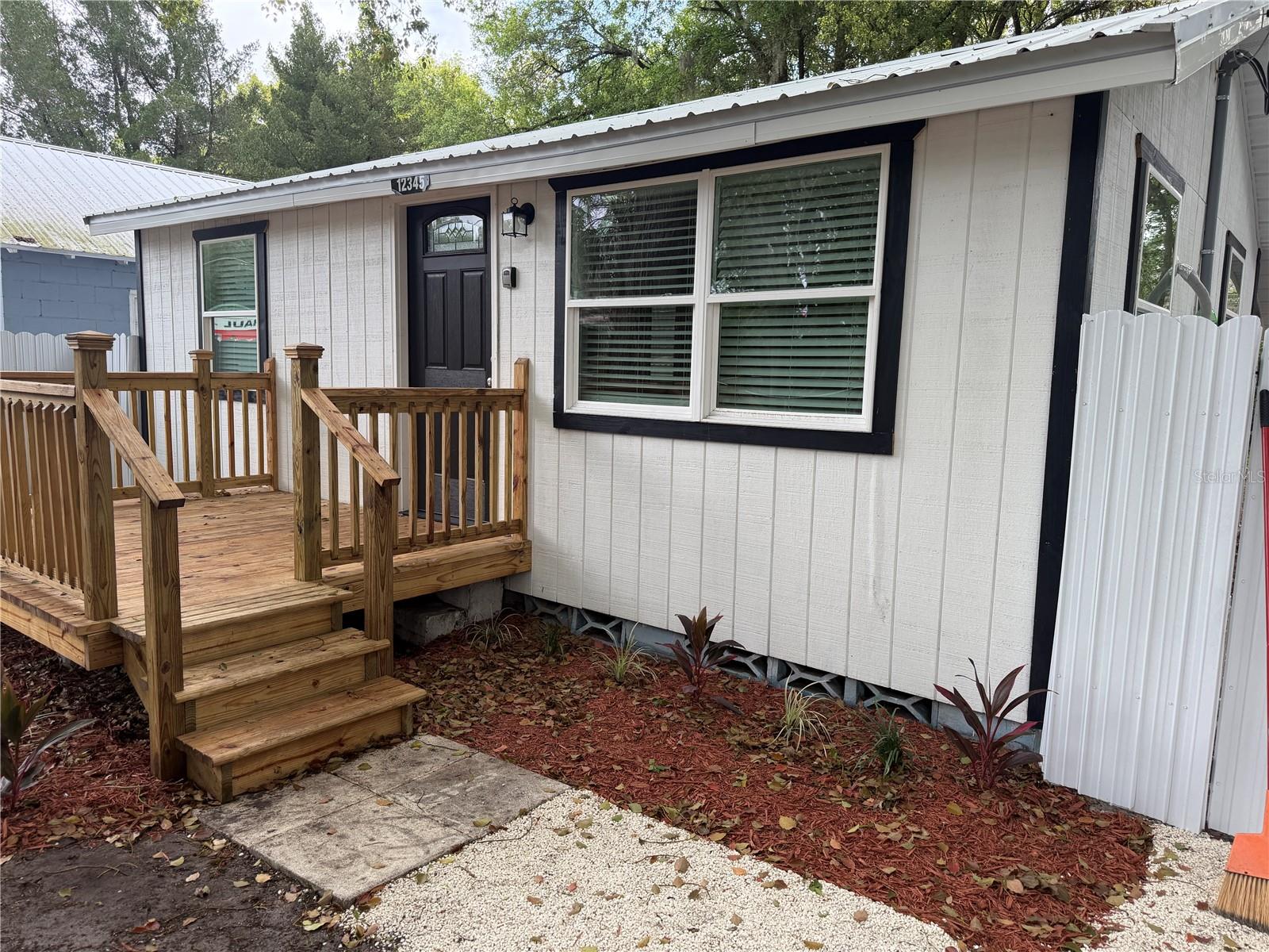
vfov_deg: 56.8
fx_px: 880
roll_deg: -1.7
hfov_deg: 71.6
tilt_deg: -7.1
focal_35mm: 24
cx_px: 634
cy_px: 476
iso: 100
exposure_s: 1/589
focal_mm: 6.76
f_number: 1.78
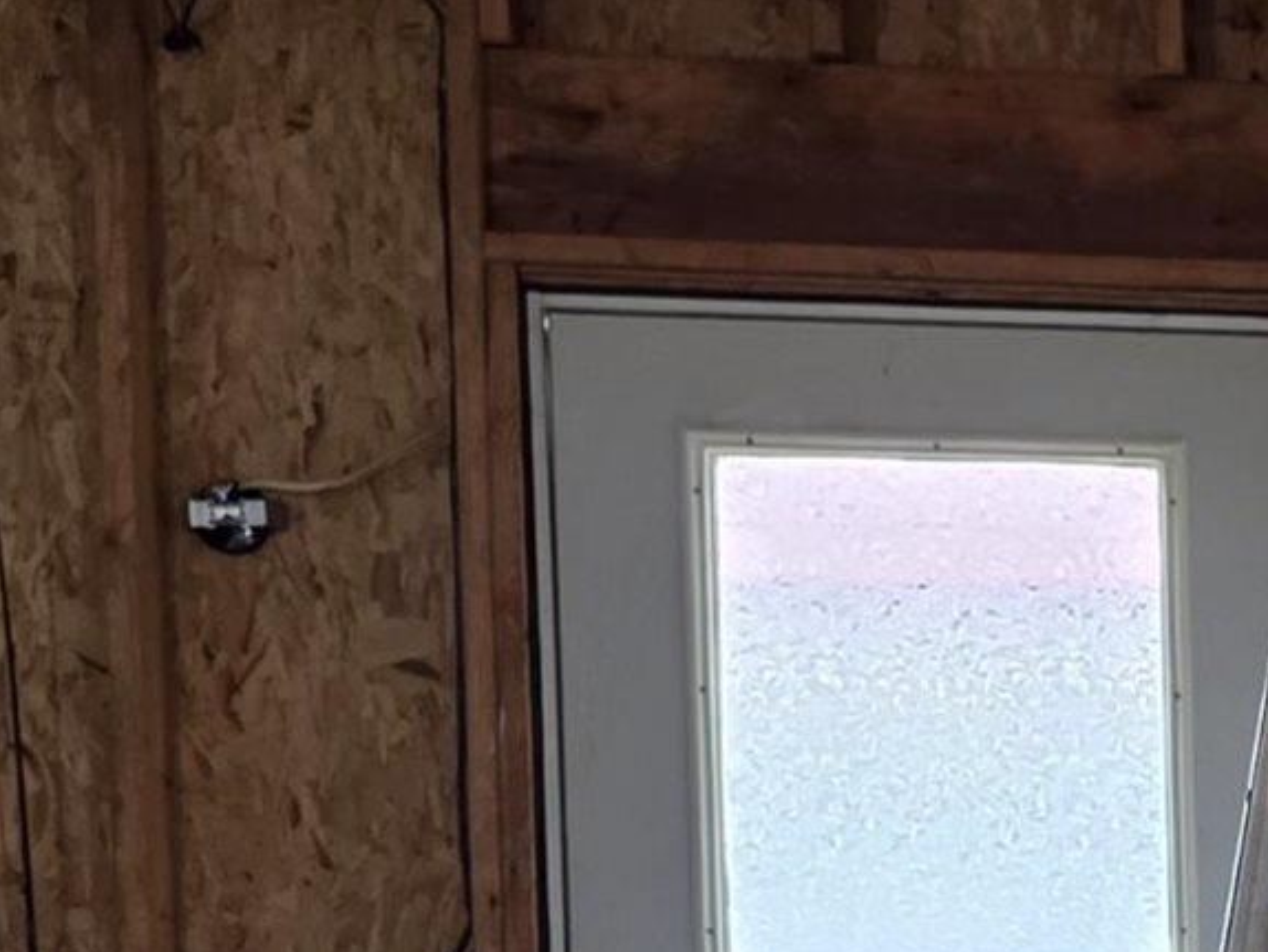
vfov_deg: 11.8
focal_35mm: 123
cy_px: 1122
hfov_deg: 14.0
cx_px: 2366
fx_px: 4507
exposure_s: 1/60.2
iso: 125
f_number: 1.7
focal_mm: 6.3
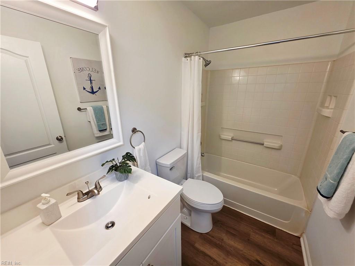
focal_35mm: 13
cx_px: 178
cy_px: 133
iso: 160
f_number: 1.9
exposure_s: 1/120
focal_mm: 2.2
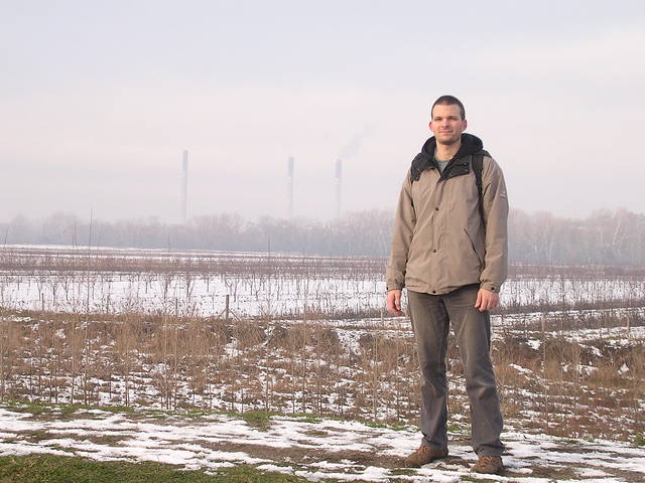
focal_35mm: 86
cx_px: 322
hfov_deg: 22.8
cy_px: 242
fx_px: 1602
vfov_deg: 17.2
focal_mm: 13
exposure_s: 1/122
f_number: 4.1
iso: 100
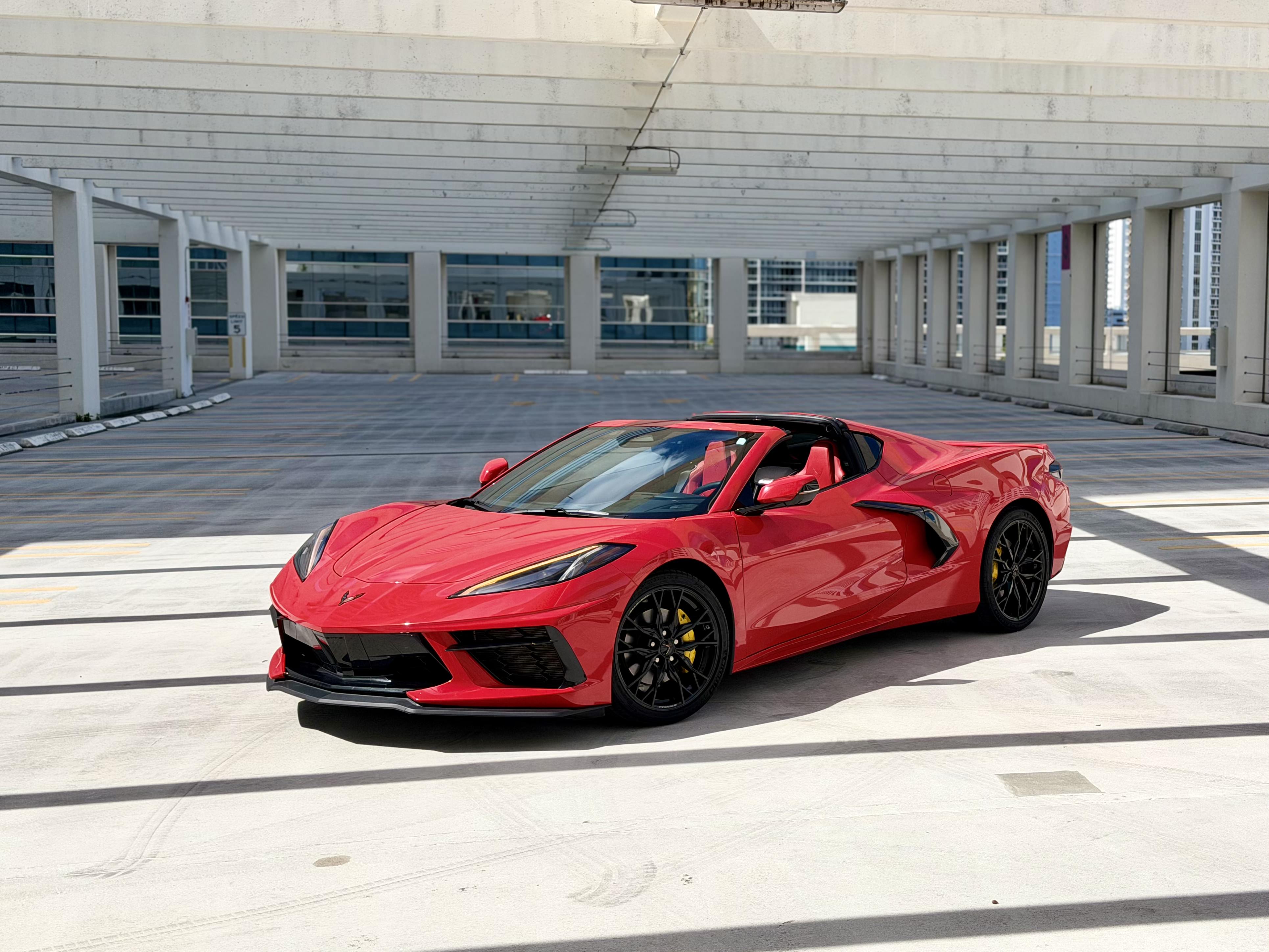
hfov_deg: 39.7
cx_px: 634
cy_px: 476
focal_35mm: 48
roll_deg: +0.1
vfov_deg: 30.3
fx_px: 1759
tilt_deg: -2.9
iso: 80
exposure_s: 1/5587
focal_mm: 6.8
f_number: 1.8
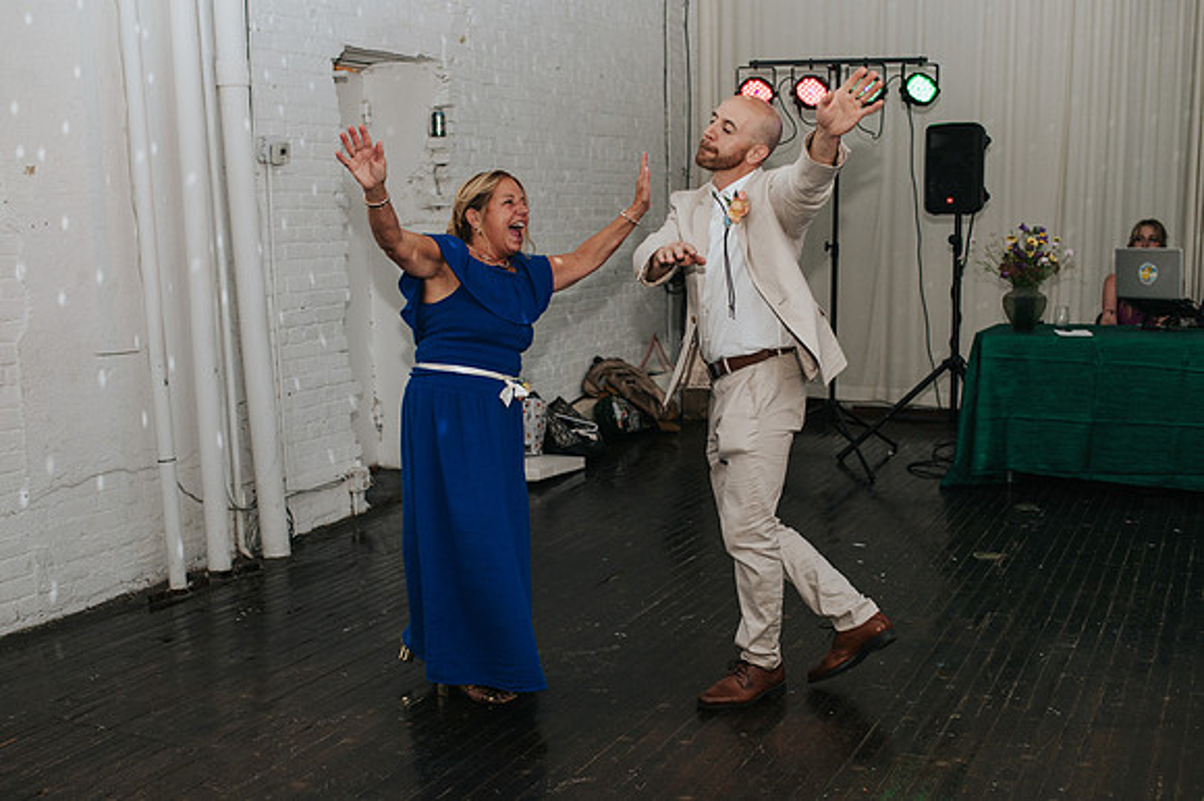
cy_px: 460
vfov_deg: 32.2
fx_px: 1385
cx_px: 602
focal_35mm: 41
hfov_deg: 47.0
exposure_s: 1/200
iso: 1000
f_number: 2.8
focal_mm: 35
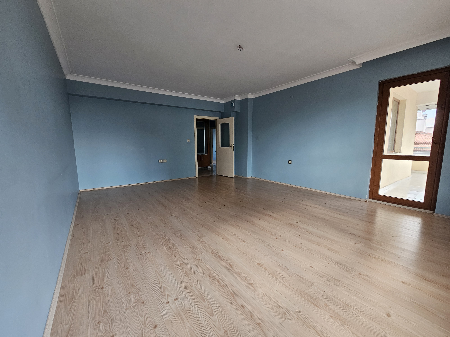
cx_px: 225
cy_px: 168
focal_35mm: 13
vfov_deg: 89.9
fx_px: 169
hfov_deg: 106.2
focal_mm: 2.2
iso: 80
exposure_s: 1/100
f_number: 2.2
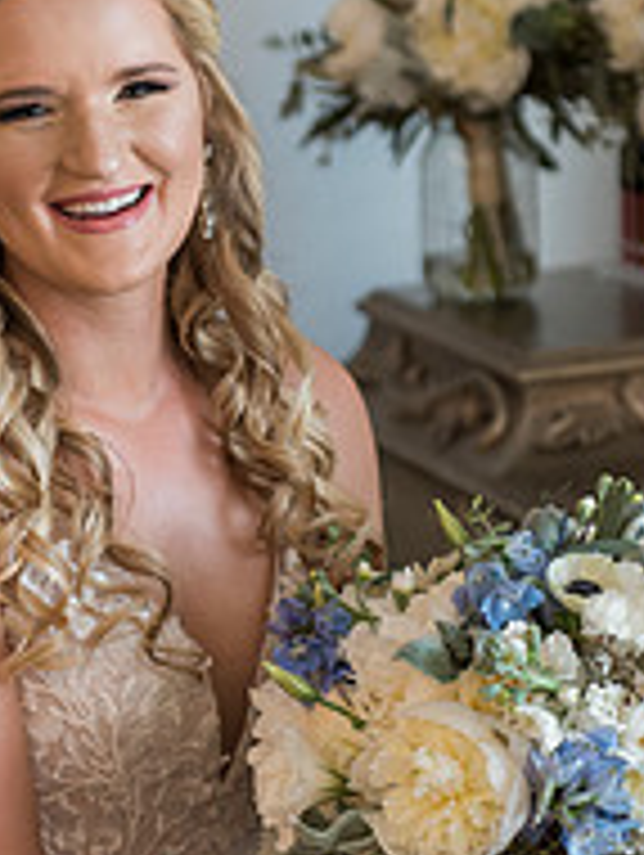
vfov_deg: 12.4
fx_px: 3935
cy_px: 423
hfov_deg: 9.4
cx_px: 234
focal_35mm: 159
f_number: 2.8
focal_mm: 70
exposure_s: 1/125
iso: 1000
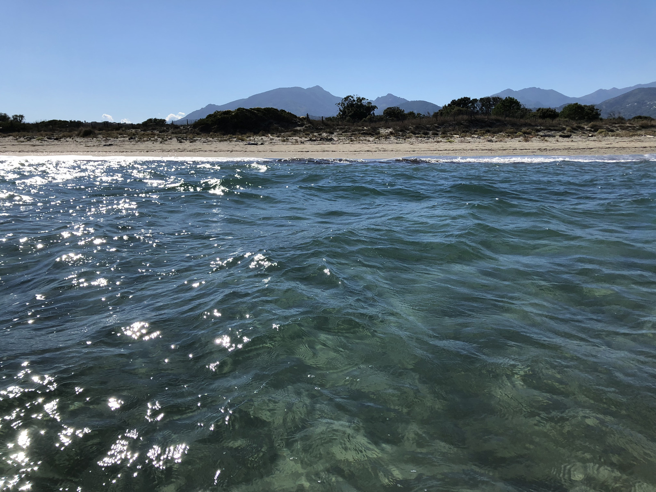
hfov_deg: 63.4
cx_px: 328
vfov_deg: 49.7
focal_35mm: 28
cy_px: 246
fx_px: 531
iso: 20
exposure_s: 1/3003
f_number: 1.8
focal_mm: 4
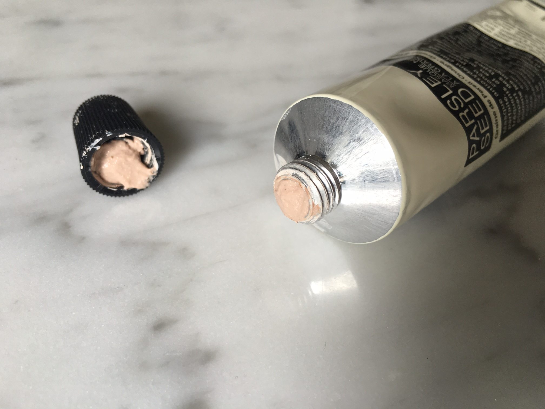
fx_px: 457
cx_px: 272
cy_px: 204
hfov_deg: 61.7
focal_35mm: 29
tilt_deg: -45.2
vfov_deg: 48.2
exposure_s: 1/100
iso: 40
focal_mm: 4.15
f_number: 2.2
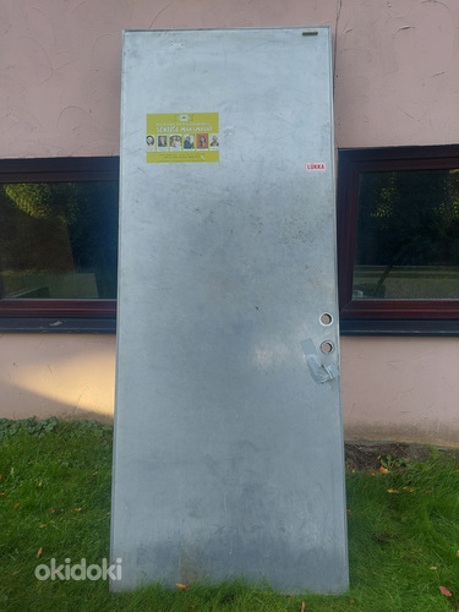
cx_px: 230
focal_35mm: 25
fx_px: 442
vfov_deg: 69.4
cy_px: 306
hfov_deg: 54.9
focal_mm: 5.23
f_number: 1.8
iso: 40
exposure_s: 1/166
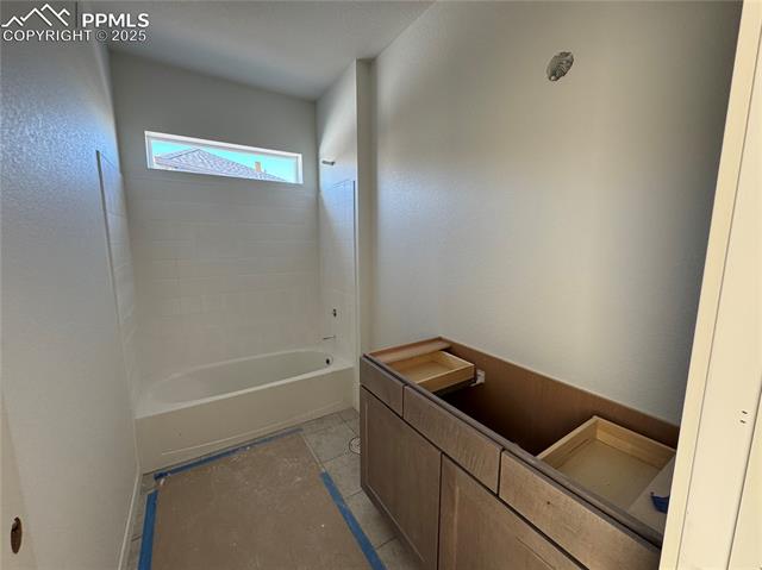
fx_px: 308
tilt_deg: -9.3
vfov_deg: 85.6
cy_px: 285
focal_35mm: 14
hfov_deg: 102.1
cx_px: 381
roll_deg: -0.1
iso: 160
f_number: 2.2
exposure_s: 1/99
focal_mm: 2.22
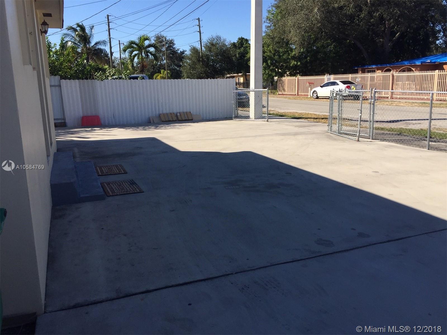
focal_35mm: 29
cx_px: 224
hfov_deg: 61.7
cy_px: 168
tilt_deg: -14.0
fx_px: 374
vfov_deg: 48.2
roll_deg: +1.1
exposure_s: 1/1799
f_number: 2.2
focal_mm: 4.15
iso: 32
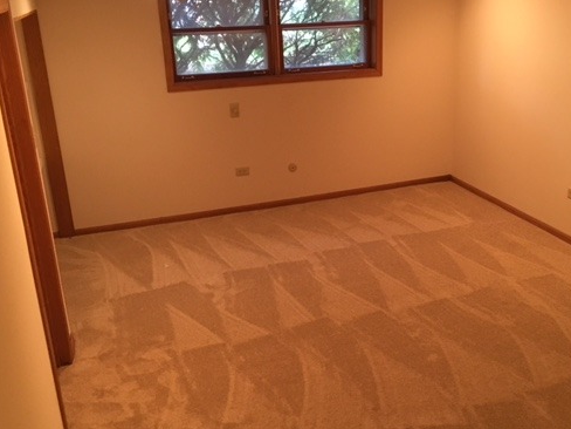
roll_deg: +1.0
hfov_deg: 48.8
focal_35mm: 38
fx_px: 627
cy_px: 206
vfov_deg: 37.7
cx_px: 330
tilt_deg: -19.5
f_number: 2.2
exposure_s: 1/30
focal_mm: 4.15
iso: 200
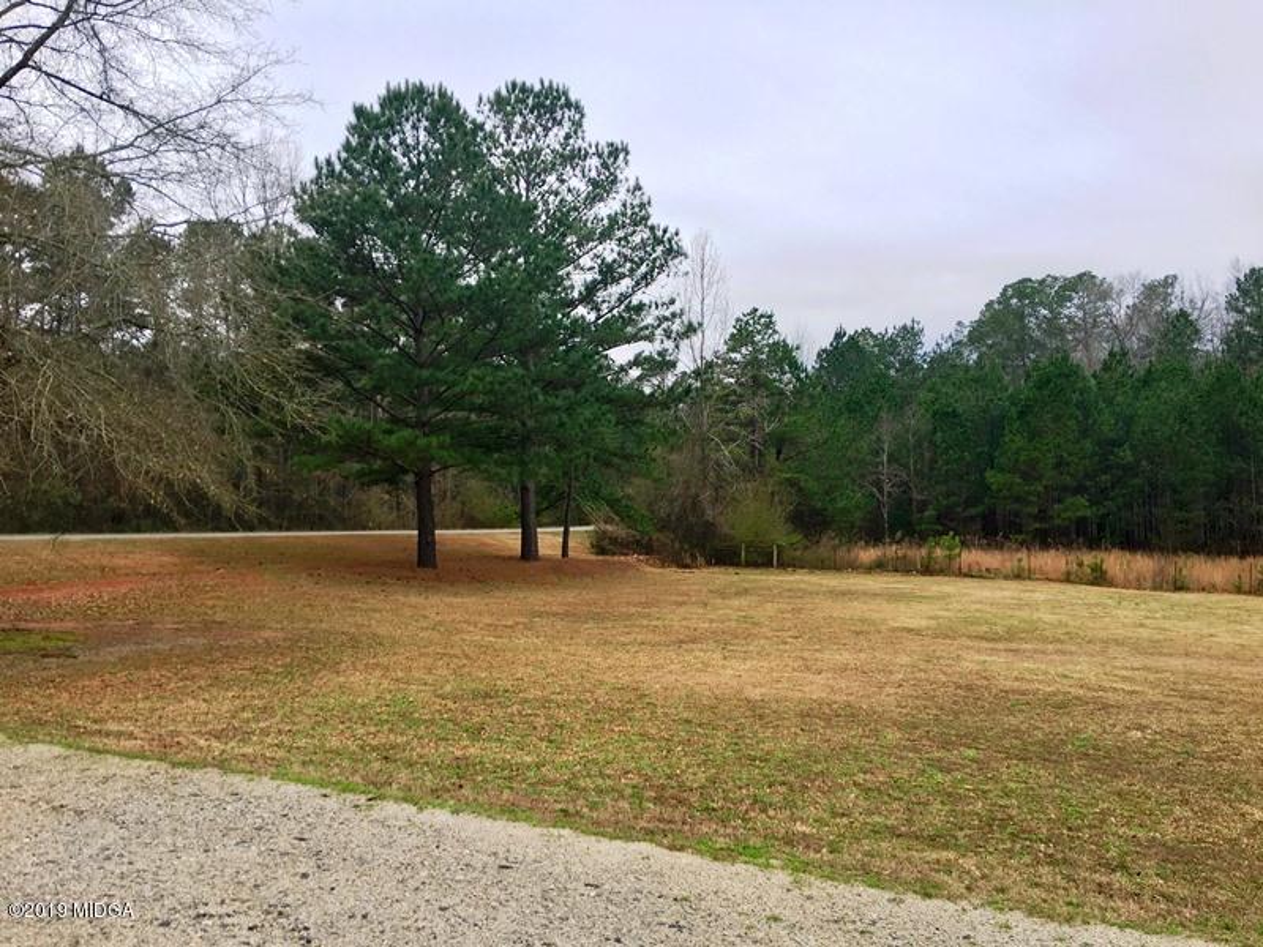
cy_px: 474
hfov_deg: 61.7
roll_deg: +0.3
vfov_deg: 48.2
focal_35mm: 29
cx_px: 632
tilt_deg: +0.7
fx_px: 1058
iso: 25
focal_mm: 4.15
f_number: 2.2
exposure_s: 1/323
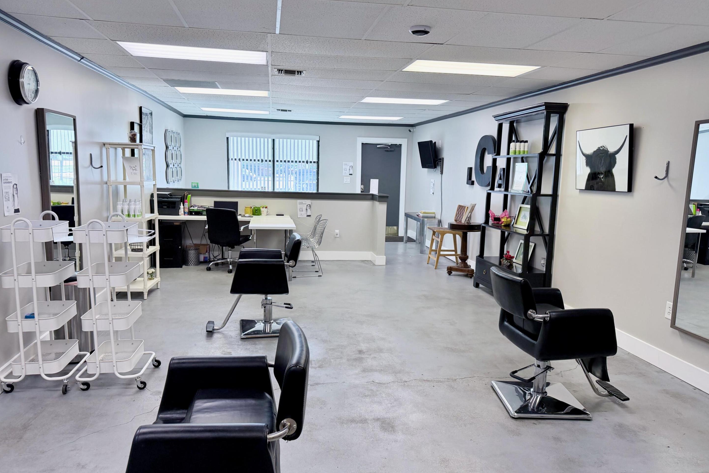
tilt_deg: -9.8
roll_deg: -0.5
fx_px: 492
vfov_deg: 51.3
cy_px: 247
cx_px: 354
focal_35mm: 25
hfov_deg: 71.5
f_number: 1.78
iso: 125
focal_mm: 6.76
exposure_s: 1/214
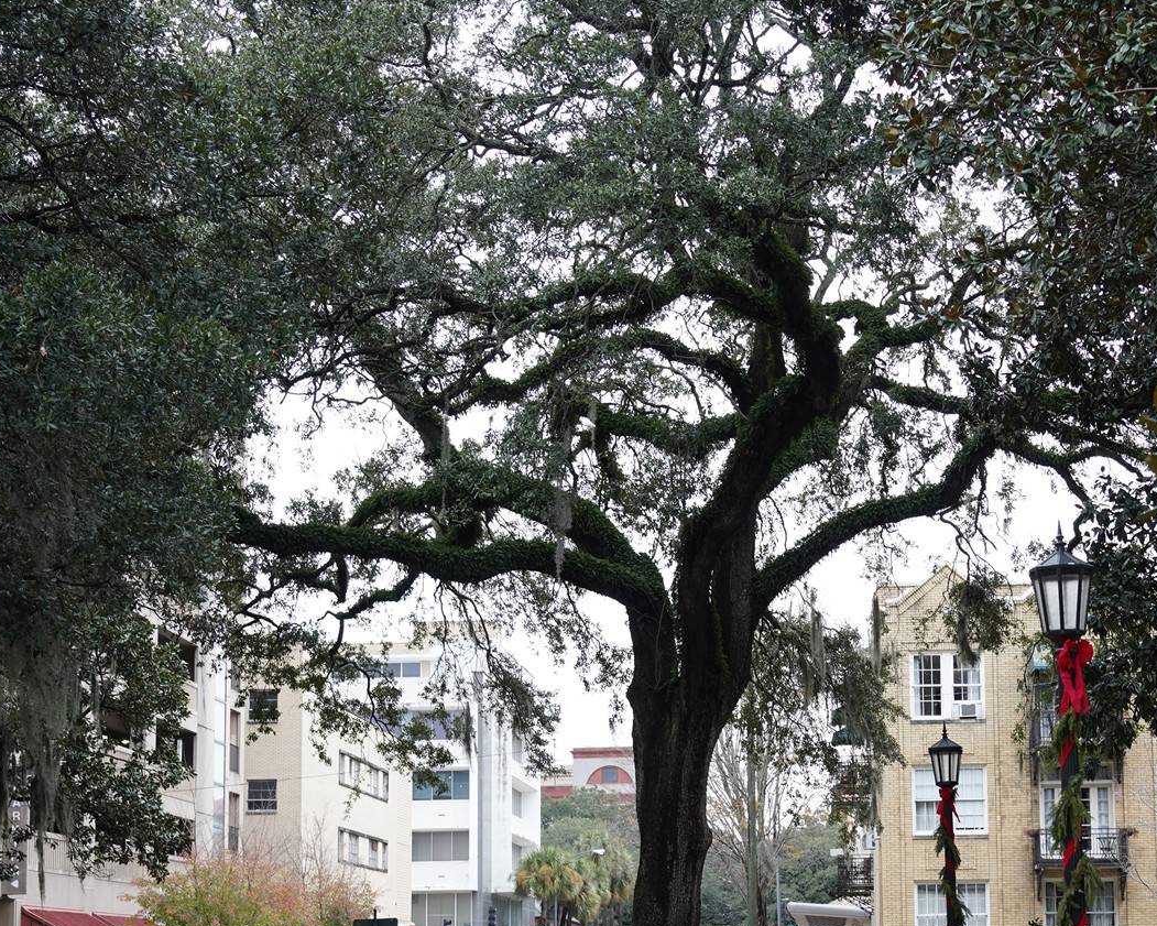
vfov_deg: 20.4
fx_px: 2568
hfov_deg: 25.2
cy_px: 609
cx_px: 820
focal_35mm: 75
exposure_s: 1/100
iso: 320
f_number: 5.6
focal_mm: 42
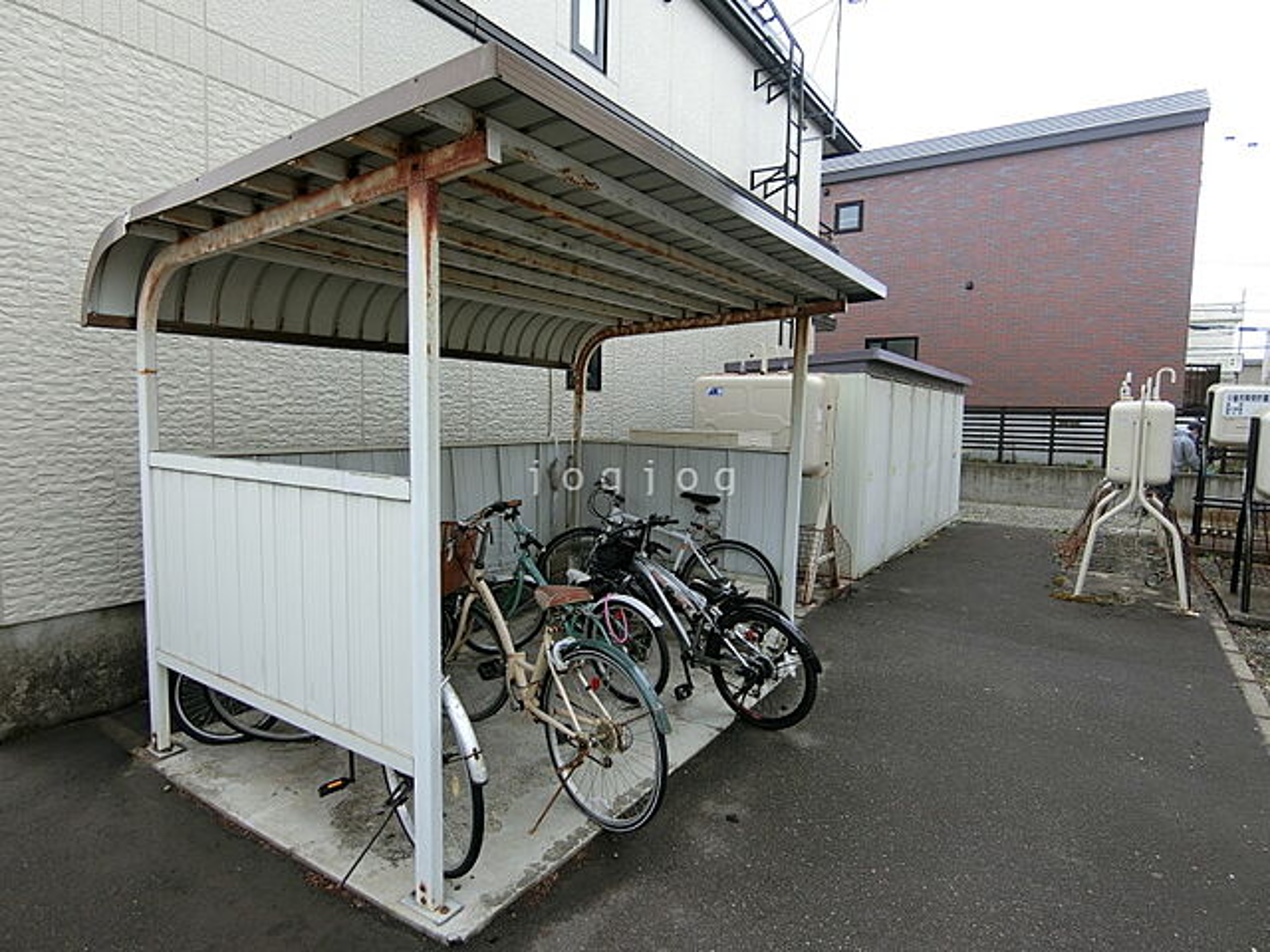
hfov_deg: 84.7
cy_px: 476
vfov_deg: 68.7
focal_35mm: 19
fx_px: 697
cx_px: 635
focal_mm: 4.06
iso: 80
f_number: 2.7
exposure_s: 1/320
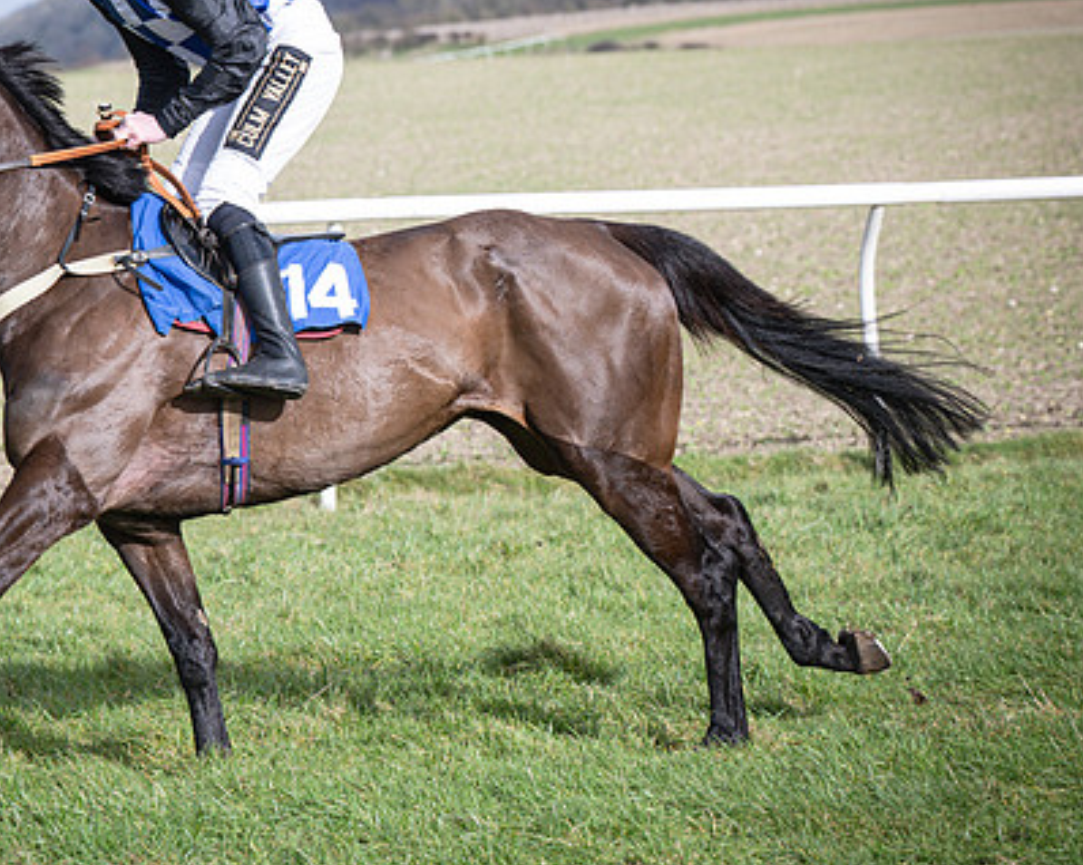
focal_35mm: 183
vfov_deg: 8.4
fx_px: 5863
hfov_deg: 10.5
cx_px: 285
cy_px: 527
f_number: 4
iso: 200
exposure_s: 1/1600
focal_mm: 84
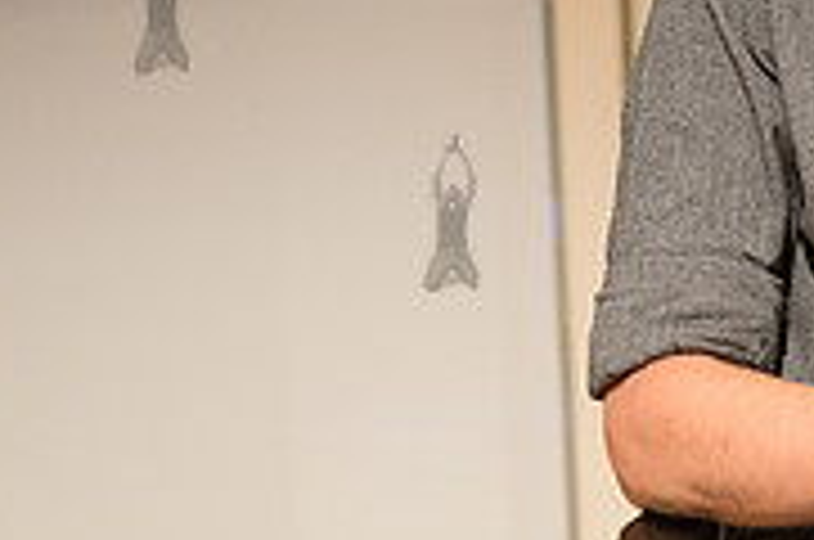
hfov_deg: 7.9
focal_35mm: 257
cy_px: -7
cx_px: 1030
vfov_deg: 5.3
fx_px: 5801
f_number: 4
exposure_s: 1/250
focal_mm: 80
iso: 2500
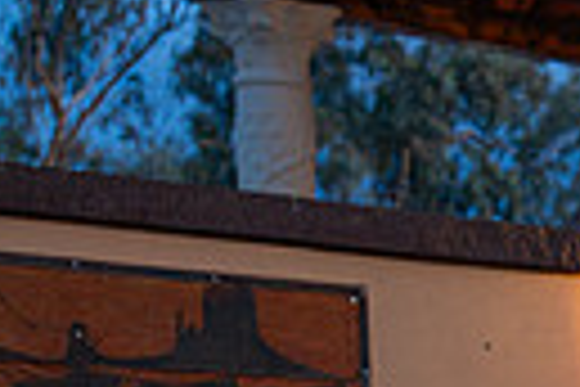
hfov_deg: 10.5
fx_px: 2932
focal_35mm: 182
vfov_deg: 7.2
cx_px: 1088
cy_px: 803
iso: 400
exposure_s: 1/50
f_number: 4
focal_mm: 40.4
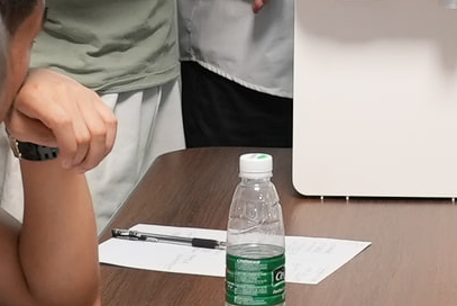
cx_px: 506
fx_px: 2096
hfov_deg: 12.2
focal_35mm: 165
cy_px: -36
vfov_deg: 8.3
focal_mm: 28
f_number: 5
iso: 2000
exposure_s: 1/50
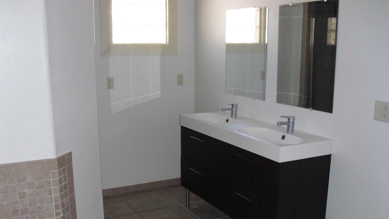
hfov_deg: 50.5
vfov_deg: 29.5
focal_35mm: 40
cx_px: 195
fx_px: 413
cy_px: 147
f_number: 3.1
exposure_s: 1/60
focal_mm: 6.3
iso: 200
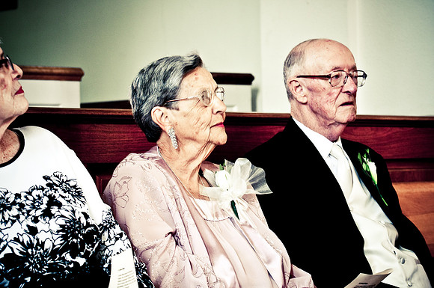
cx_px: 217
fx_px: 1264
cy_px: 144
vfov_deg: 13.0
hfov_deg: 19.5
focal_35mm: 105
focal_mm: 70
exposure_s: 1/20
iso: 200
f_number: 5
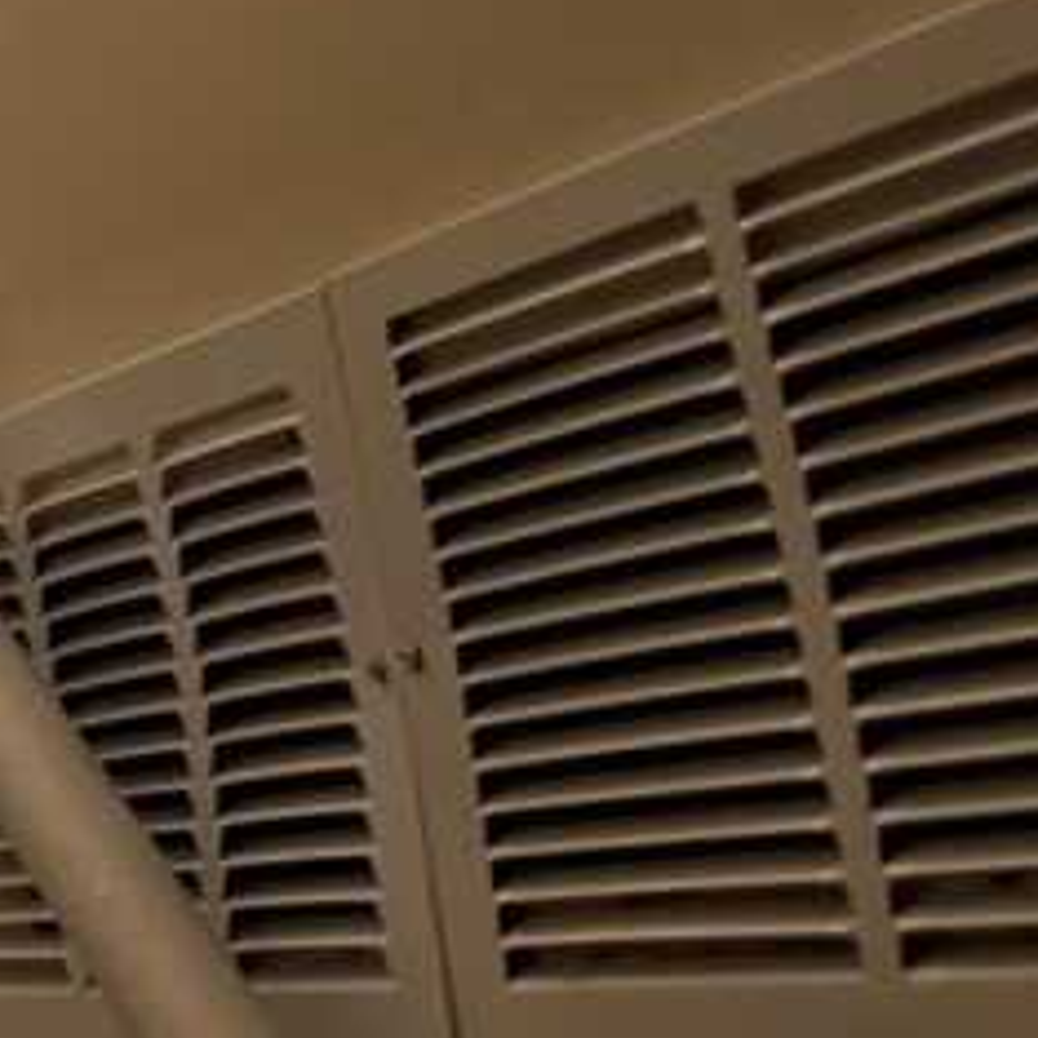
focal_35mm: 93
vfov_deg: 17.8
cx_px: -1211
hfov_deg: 14.5
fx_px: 3155
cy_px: -204
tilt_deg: +21.0
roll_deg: -0.5
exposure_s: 1/60
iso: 250
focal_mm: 6.76
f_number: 1.78
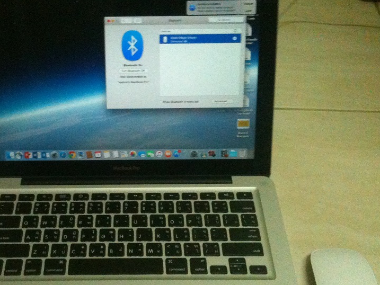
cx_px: 135
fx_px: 549
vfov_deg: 29.0
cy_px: 177
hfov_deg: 37.9
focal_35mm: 50
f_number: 2.8
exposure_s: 1/17
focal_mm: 3.85
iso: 640
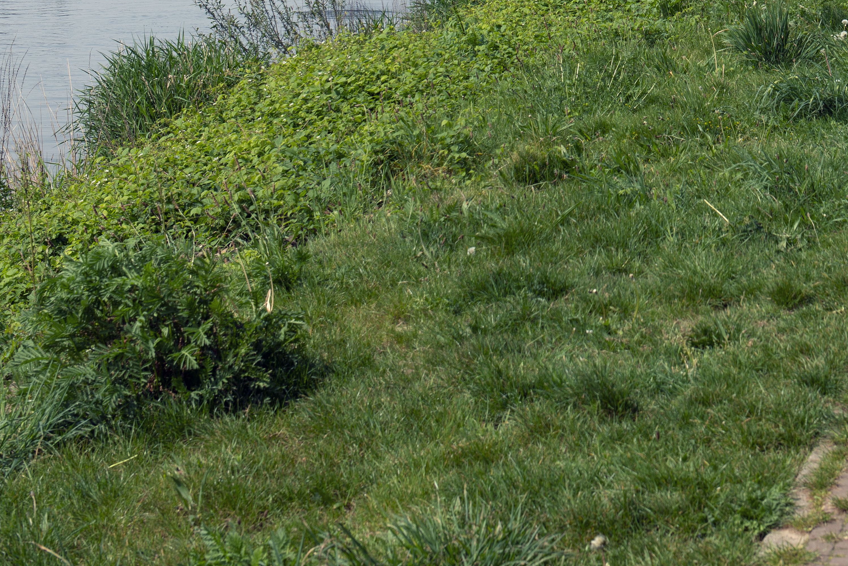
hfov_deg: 17.3
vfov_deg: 11.5
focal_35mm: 117
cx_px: 720
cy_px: -121
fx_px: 2757
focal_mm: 48
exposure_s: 1/250
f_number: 8
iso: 100
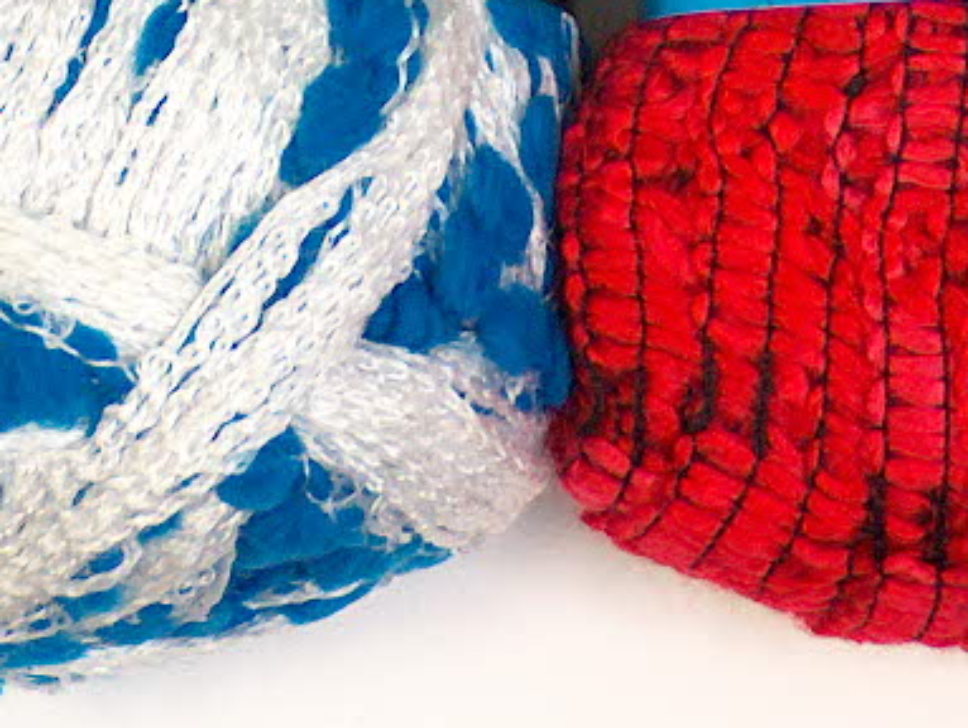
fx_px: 9377
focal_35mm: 335
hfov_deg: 5.9
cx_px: 1274
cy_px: -296
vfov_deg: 4.4
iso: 200
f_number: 2.9
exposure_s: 1/14.3
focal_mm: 20.29
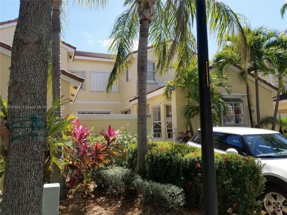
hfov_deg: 67.3
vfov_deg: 53.1
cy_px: 108
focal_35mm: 26
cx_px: 144
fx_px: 216
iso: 50
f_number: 1.7
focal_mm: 4.25
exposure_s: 1/1892
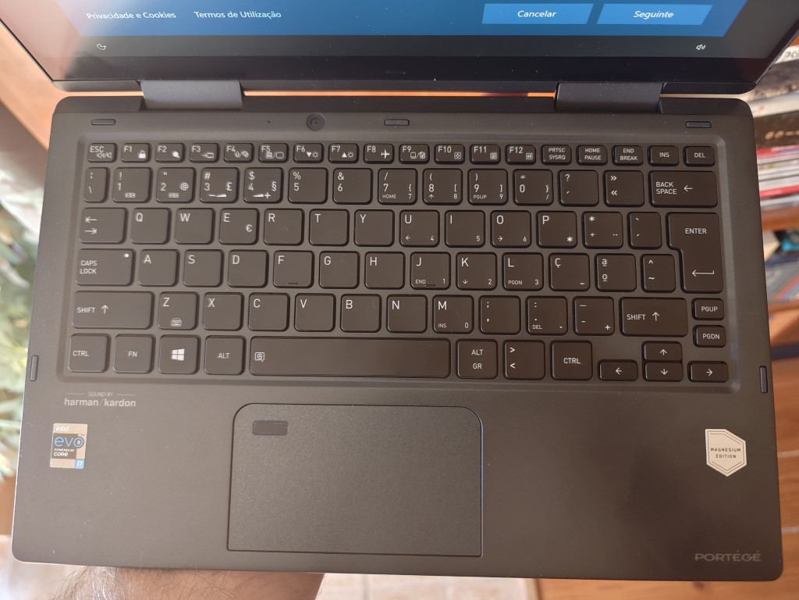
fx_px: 531
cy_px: 300
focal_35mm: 23
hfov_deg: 73.9
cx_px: 400
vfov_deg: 58.9
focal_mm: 6.51
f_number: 1.57
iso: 694
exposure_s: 1/50
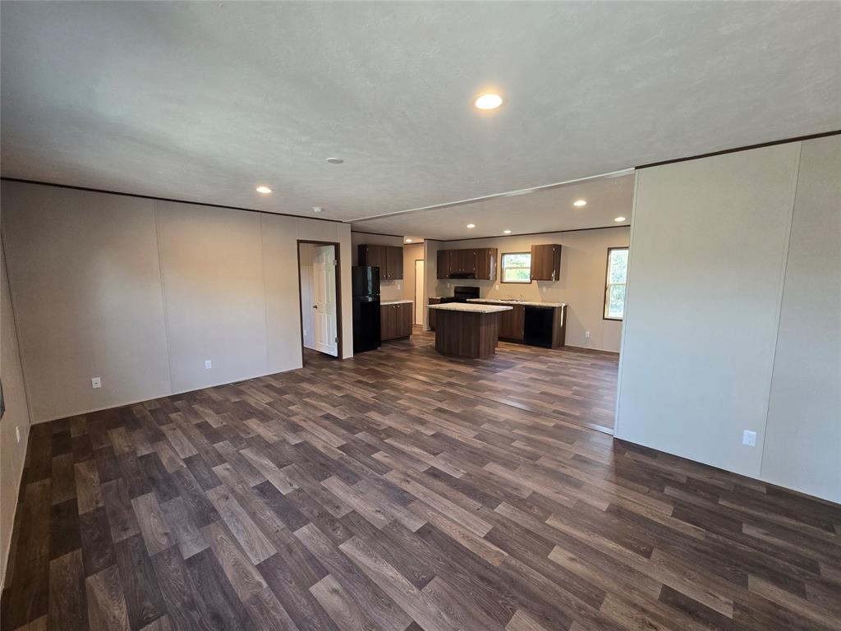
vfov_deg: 89.9
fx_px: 316
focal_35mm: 13
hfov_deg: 106.2
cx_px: 420
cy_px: 316
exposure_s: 1/60
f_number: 2.2
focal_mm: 2.2
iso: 200
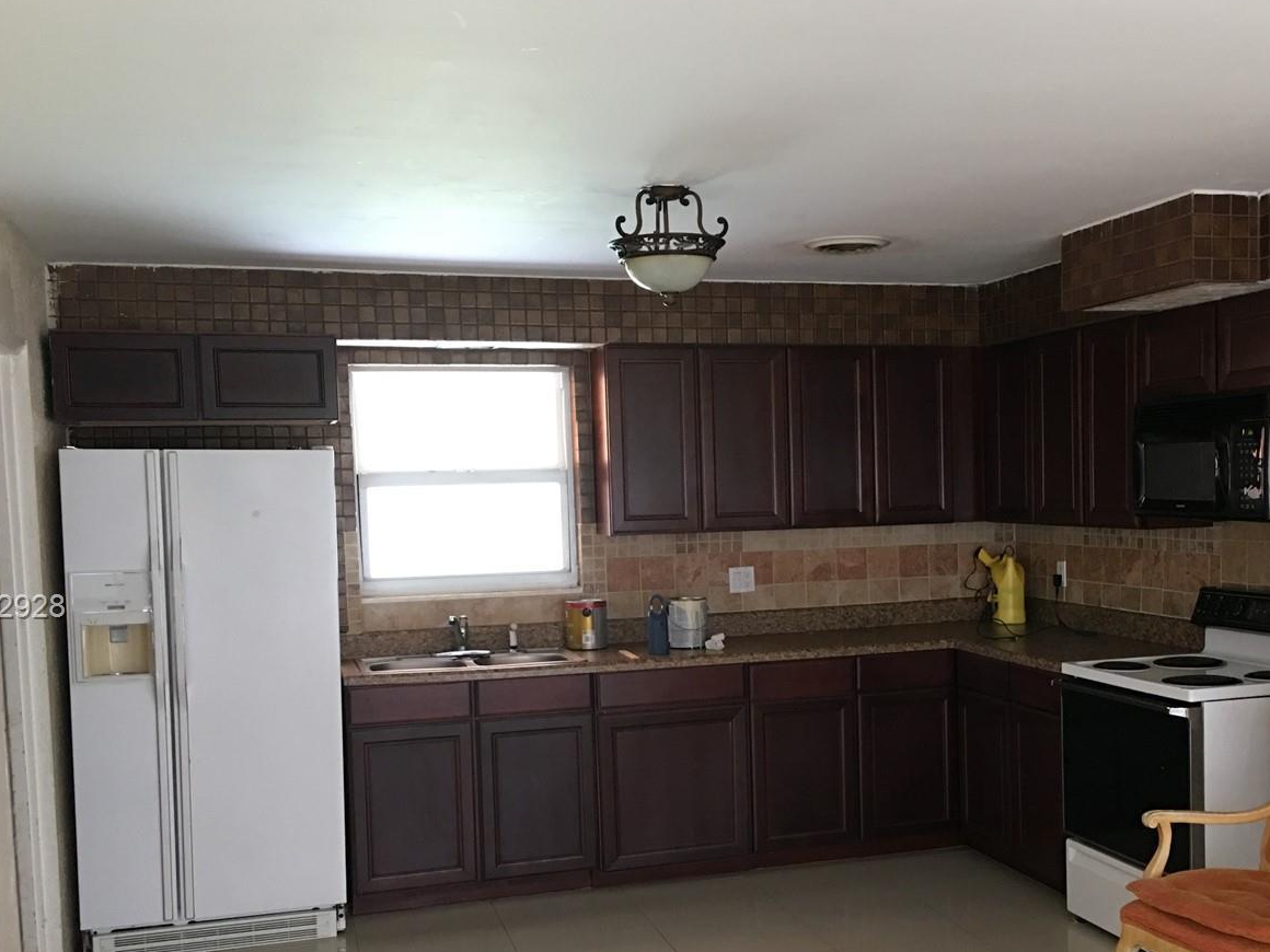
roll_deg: +1.5
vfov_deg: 35.7
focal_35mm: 40
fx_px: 1468
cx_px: 775
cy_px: 608
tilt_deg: -4.2
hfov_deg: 46.5
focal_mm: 4.15
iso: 80
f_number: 2.2
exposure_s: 1/10
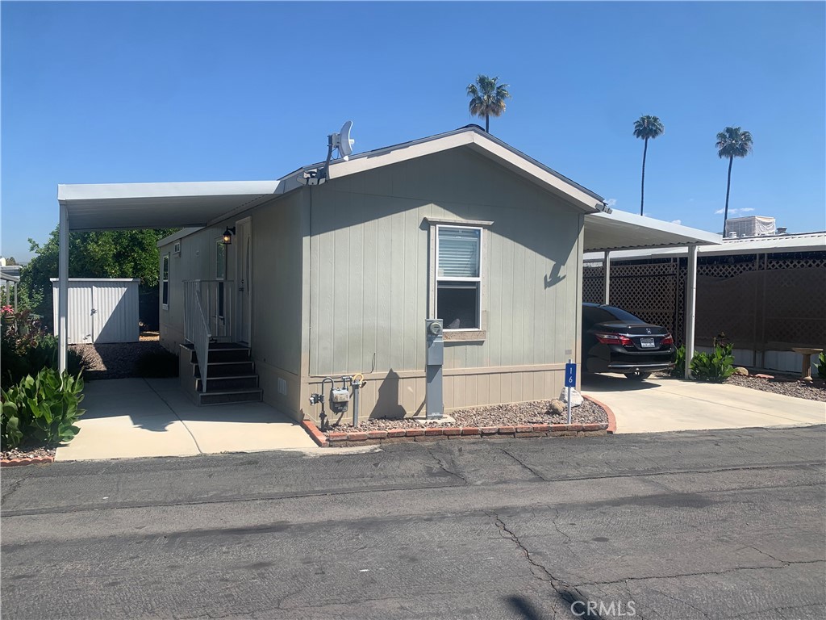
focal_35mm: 26
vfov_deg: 53.1
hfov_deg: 67.3
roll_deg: -1.0
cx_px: 413
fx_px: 620
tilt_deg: -0.8
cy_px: 310
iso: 25
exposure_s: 1/2421
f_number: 1.8
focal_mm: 4.25
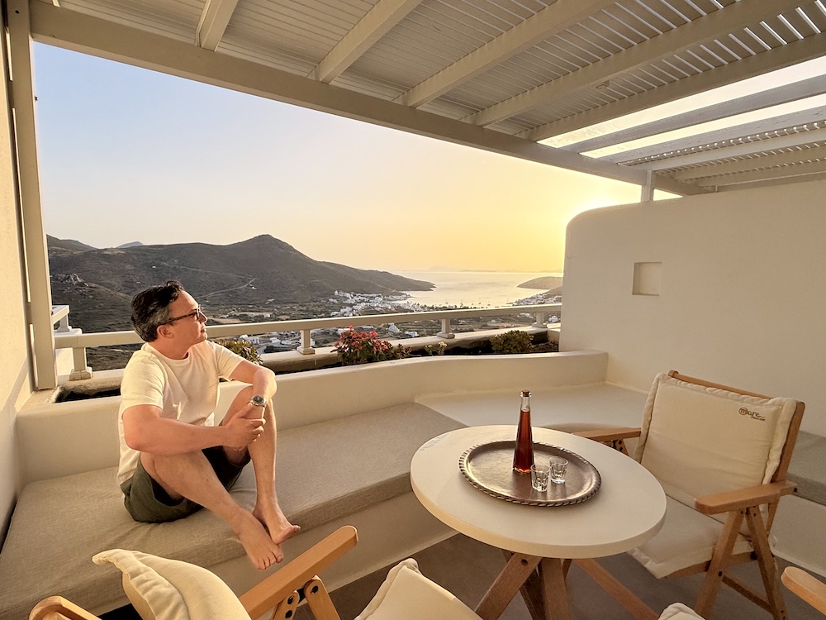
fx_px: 334
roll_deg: -0.7
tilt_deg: -5.1
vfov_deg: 85.7
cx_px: 413
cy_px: 310
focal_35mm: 14
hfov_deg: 102.1
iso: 64
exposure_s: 1/1497
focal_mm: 2.22
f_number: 2.2
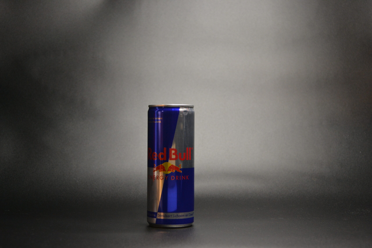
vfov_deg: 21.6
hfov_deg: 31.9
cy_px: 124
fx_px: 651
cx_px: 186
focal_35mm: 63
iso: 1100
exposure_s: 1/15
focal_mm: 42
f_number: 4.8
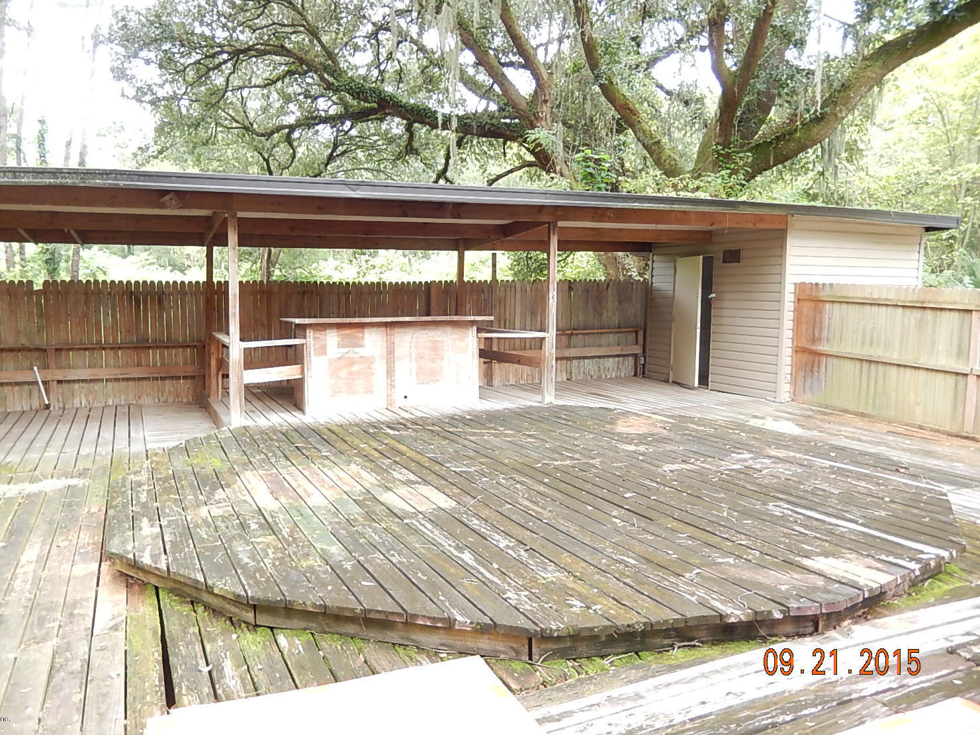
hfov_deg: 65.3
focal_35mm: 27
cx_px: 461
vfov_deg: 51.3
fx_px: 764
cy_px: 348
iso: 180
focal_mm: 4.5
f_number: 3.4
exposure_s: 1/50
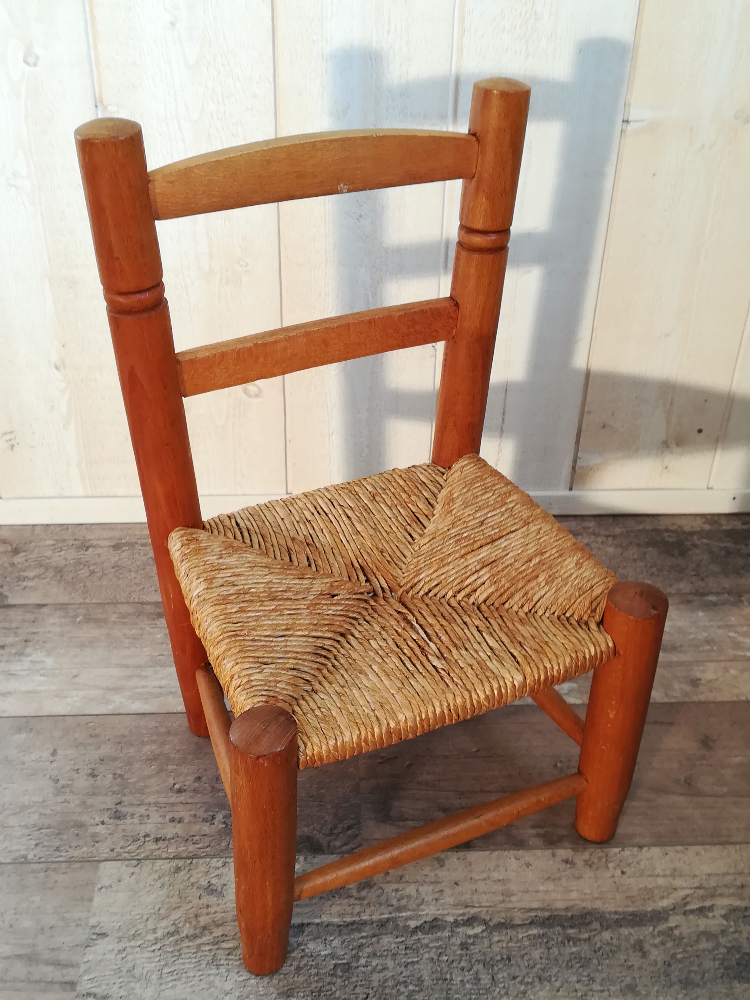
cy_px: 500
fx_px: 1040
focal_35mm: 36
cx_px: 375
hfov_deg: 39.7
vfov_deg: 51.4
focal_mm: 3.83
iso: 100
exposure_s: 1/40
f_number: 2.2
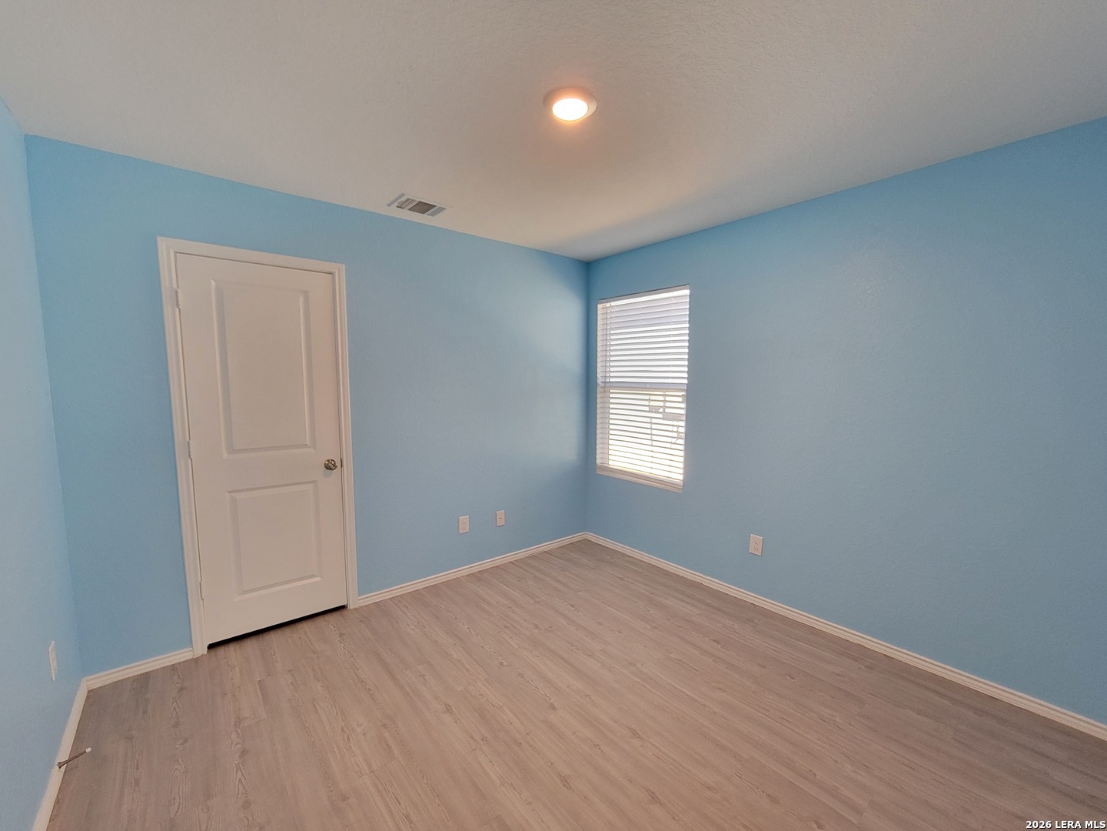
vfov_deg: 89.9
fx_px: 416
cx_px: 554
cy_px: 416
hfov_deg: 106.2
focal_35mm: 13
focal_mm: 2.2
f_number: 2.2
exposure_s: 1/60
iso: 320
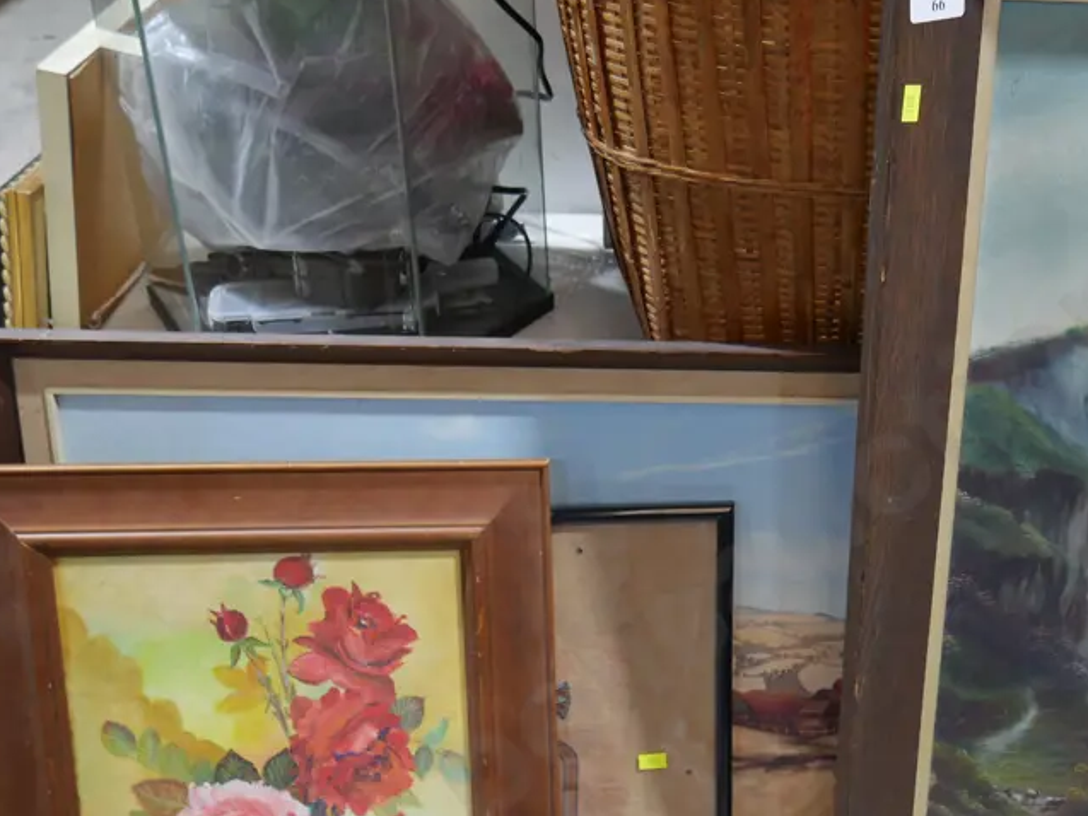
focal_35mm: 45
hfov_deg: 40.7
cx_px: 832
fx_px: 1415
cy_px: 516
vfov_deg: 32.0
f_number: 3.5
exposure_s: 1/60
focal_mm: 14
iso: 500
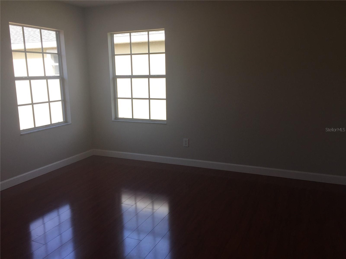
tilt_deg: -9.3
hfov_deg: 61.7
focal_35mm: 29
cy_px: 130
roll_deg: +0.7
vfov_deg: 48.2
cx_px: 173
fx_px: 290
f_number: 2.2
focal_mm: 4.15
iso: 32
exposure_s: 1/316
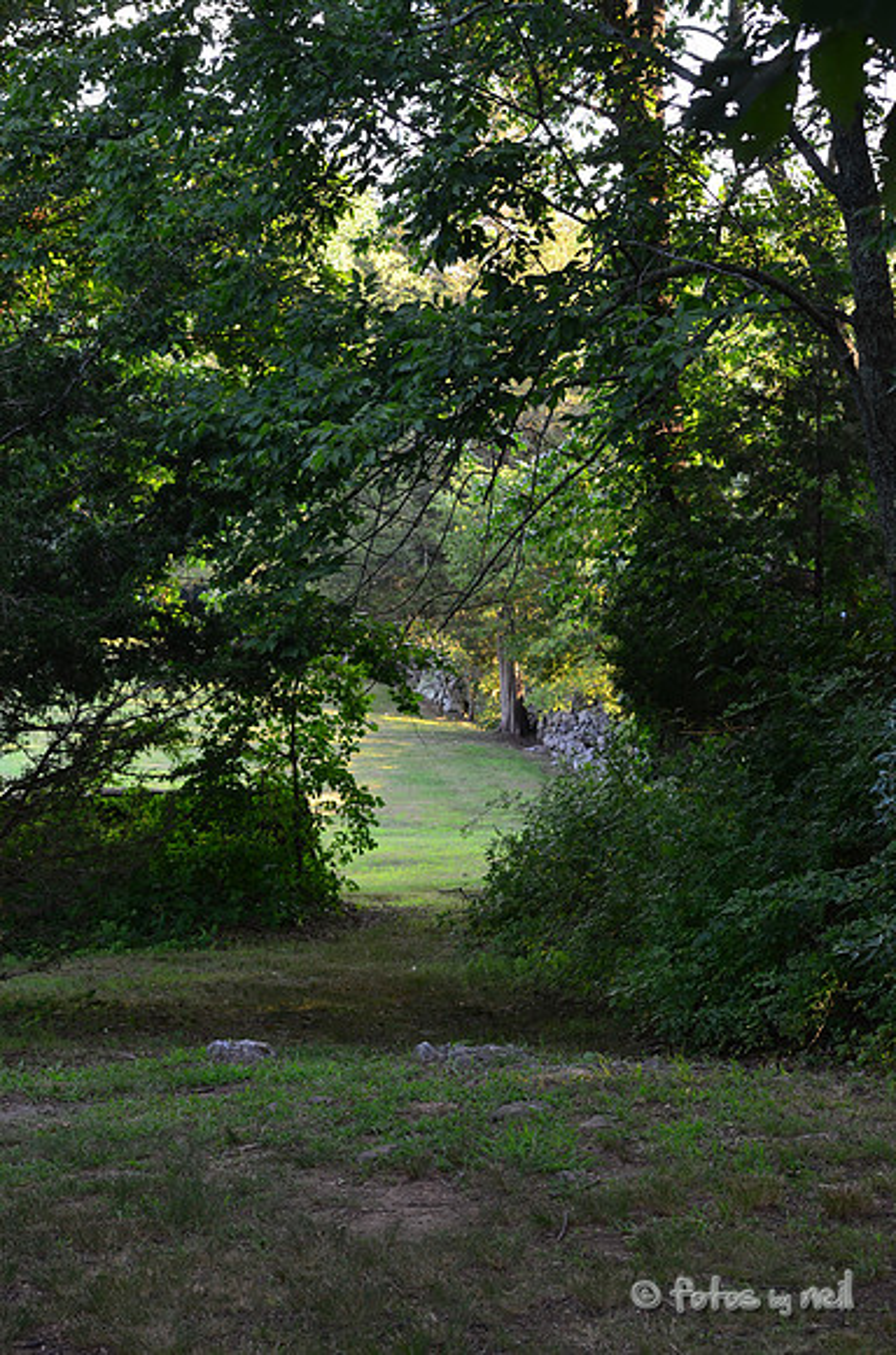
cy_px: 678
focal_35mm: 82
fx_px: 3095
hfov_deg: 16.5
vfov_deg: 24.7
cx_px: 448
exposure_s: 1/80
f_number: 5.6
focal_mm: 55
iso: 400
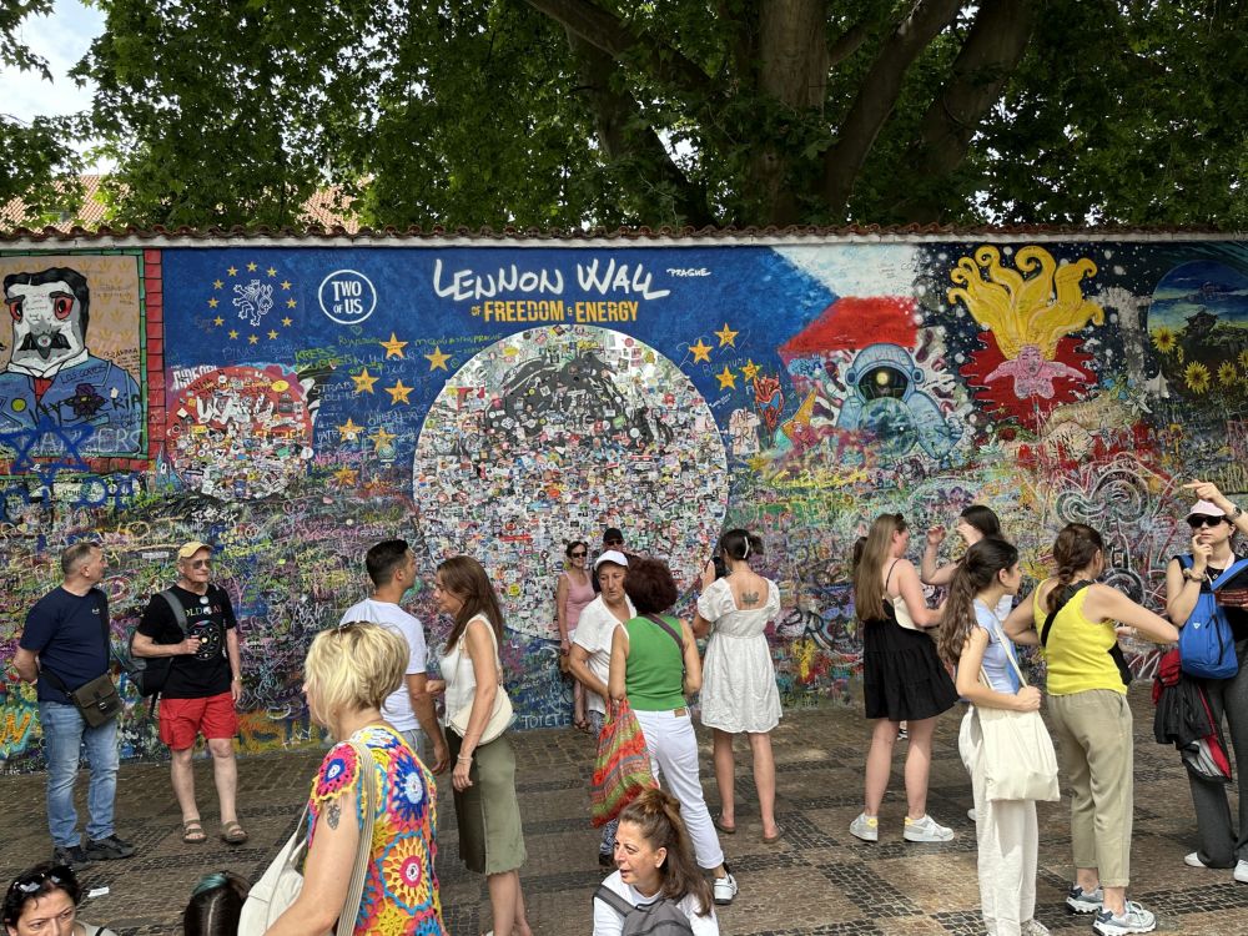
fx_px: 865
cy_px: 468
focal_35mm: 24
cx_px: 624
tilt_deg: +6.2
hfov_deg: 71.6
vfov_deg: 56.8
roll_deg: +2.8
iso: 80
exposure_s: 1/718
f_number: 1.78
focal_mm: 6.86
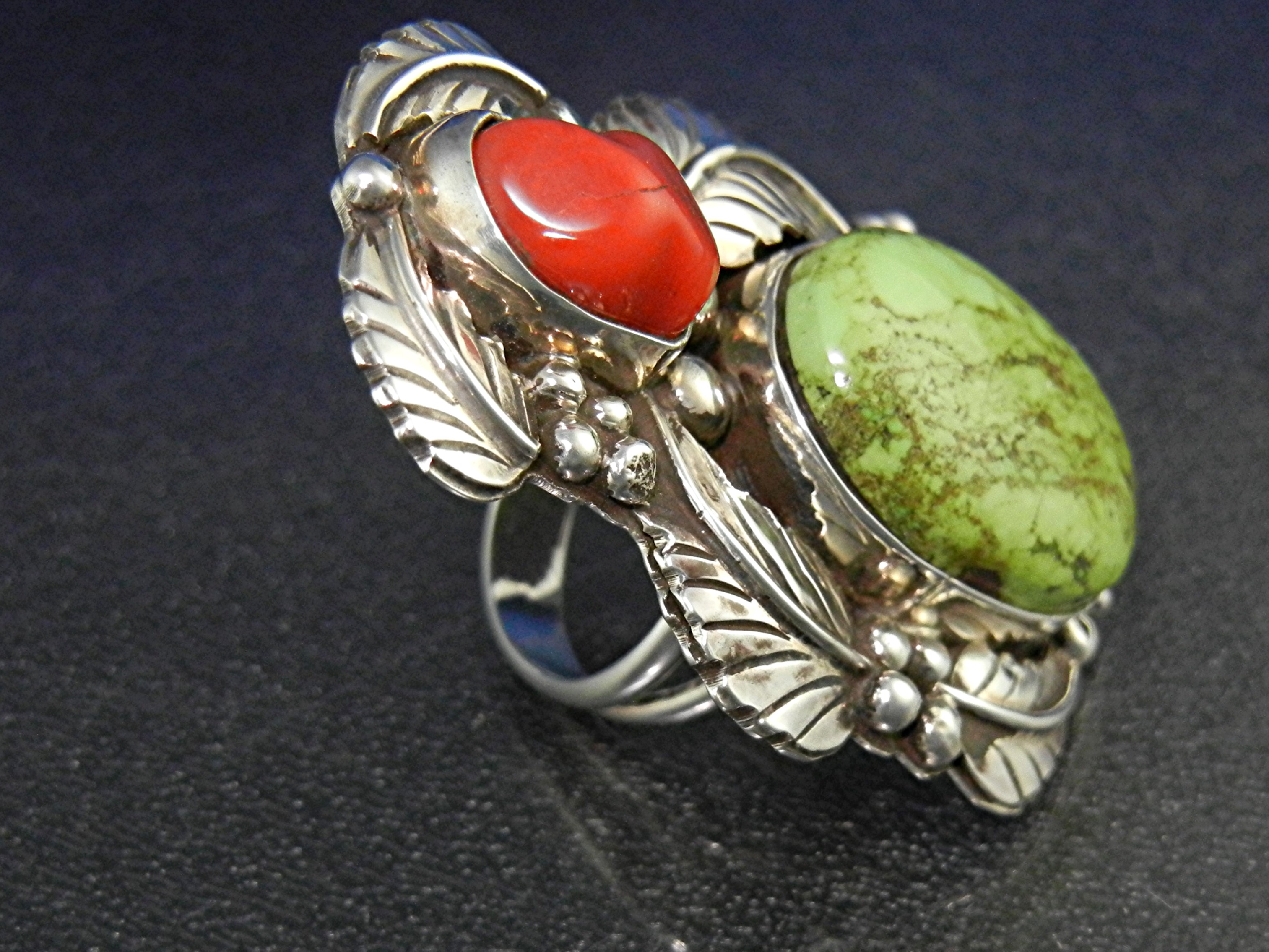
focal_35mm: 78
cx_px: 731
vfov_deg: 18.9
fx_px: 2859
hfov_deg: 25.0
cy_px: 569
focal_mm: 10.6
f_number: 8
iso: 640
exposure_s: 1/30
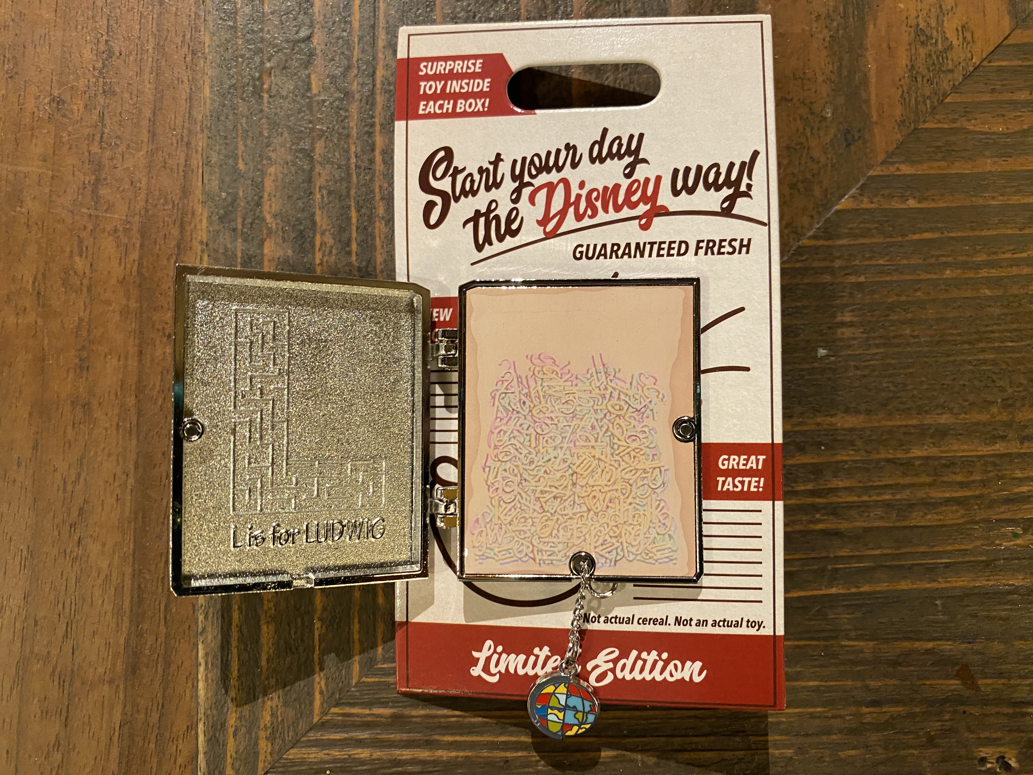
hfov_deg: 67.3
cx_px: 516
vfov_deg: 53.1
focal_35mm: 26
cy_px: 388
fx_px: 776
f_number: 1.8
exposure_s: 1/60
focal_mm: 4.25
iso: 320
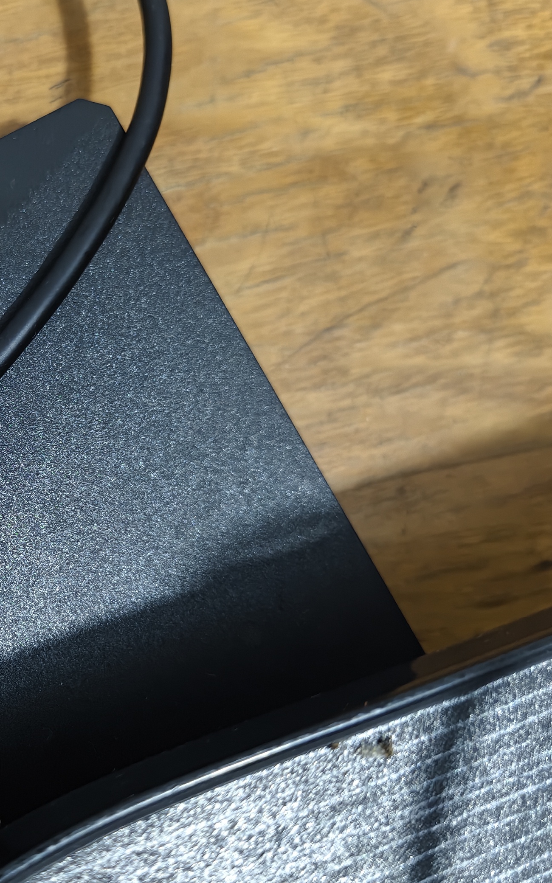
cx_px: -40
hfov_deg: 25.1
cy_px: 471
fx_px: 1155
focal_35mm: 48
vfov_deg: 41.8
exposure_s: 1/52
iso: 736
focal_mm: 5.56
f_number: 1.88
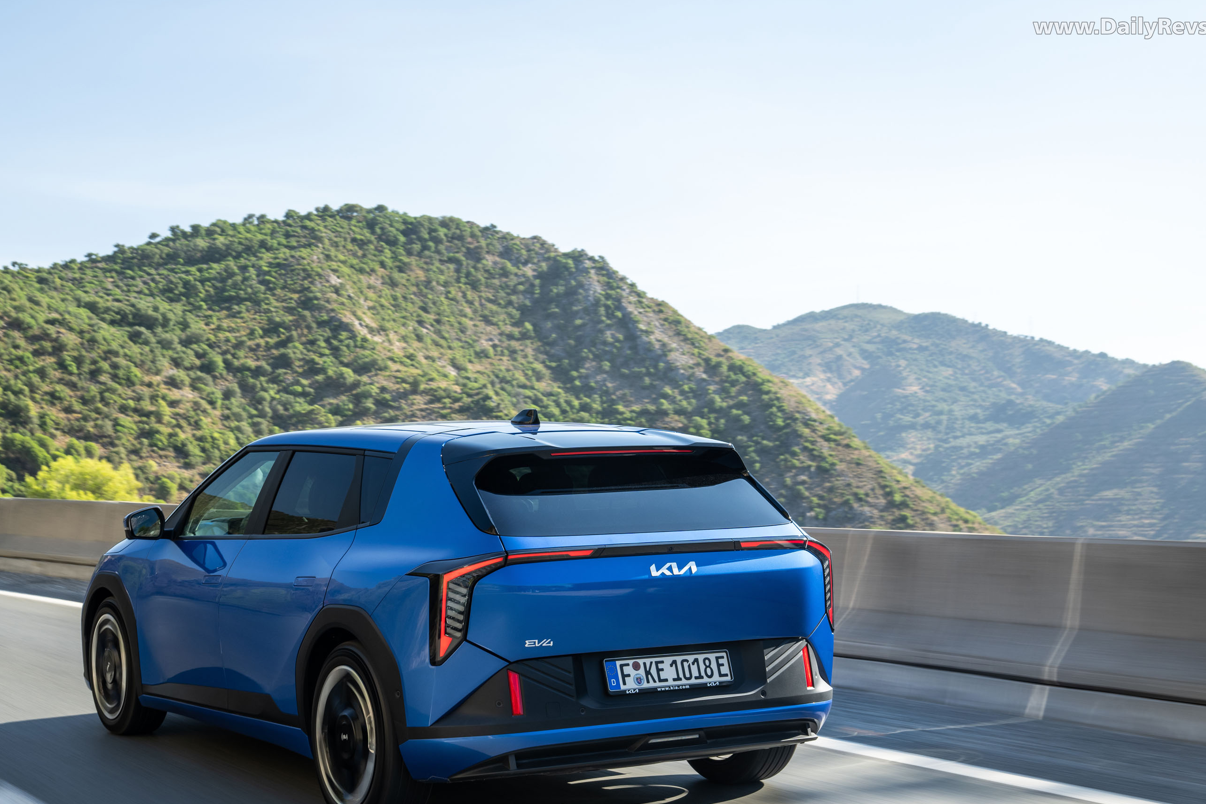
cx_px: 455
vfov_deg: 24.1
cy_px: 547
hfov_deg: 35.5
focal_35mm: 56
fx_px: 1876
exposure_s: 1/50
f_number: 7.1
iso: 100
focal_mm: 41
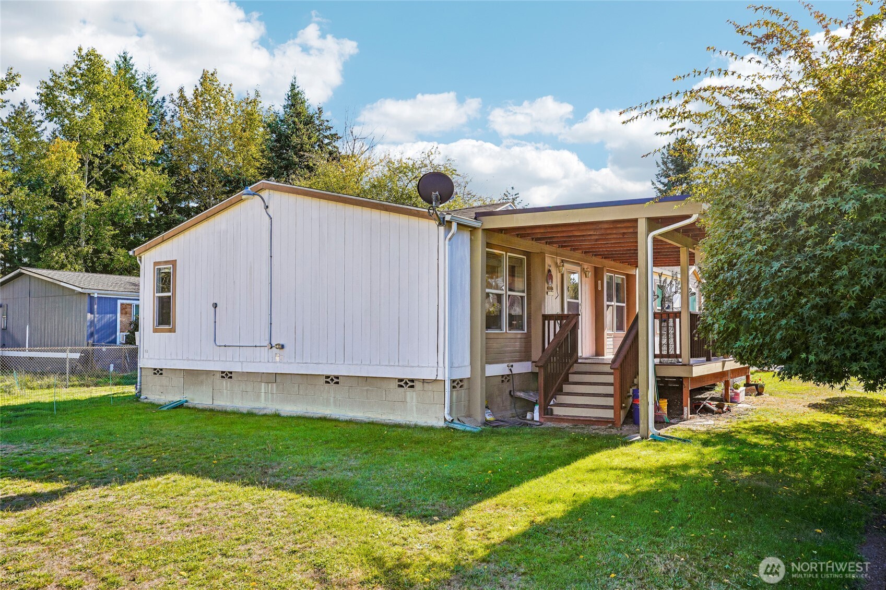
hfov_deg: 65.5
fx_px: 689
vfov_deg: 46.4
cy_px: 295
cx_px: 443
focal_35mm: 28
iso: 100
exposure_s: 1/125
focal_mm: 28
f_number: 8
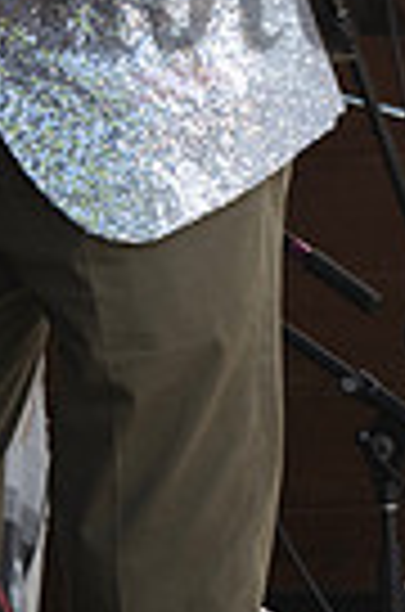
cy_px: -68
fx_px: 10532
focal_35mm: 621
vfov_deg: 3.3
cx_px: -158
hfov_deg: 2.2
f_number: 8
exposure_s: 1/500
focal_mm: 125
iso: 800
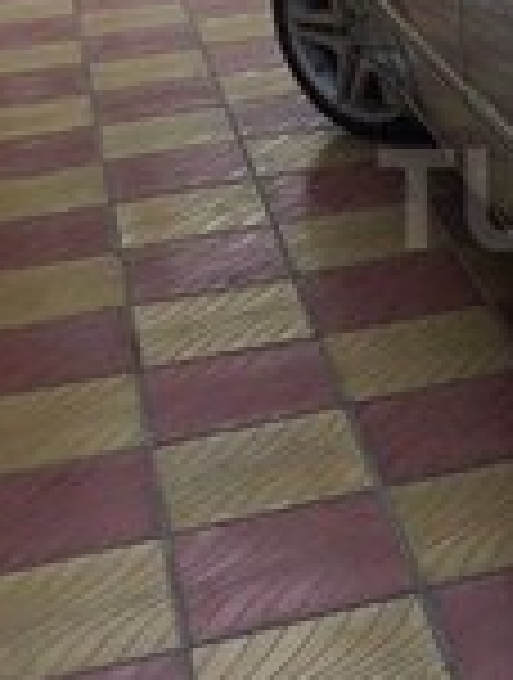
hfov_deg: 14.7
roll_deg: +5.3
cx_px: 724
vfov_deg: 20.5
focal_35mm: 95
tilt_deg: -20.4
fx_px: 1869
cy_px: 198
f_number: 2.2
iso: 32
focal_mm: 4.15
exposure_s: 1/554
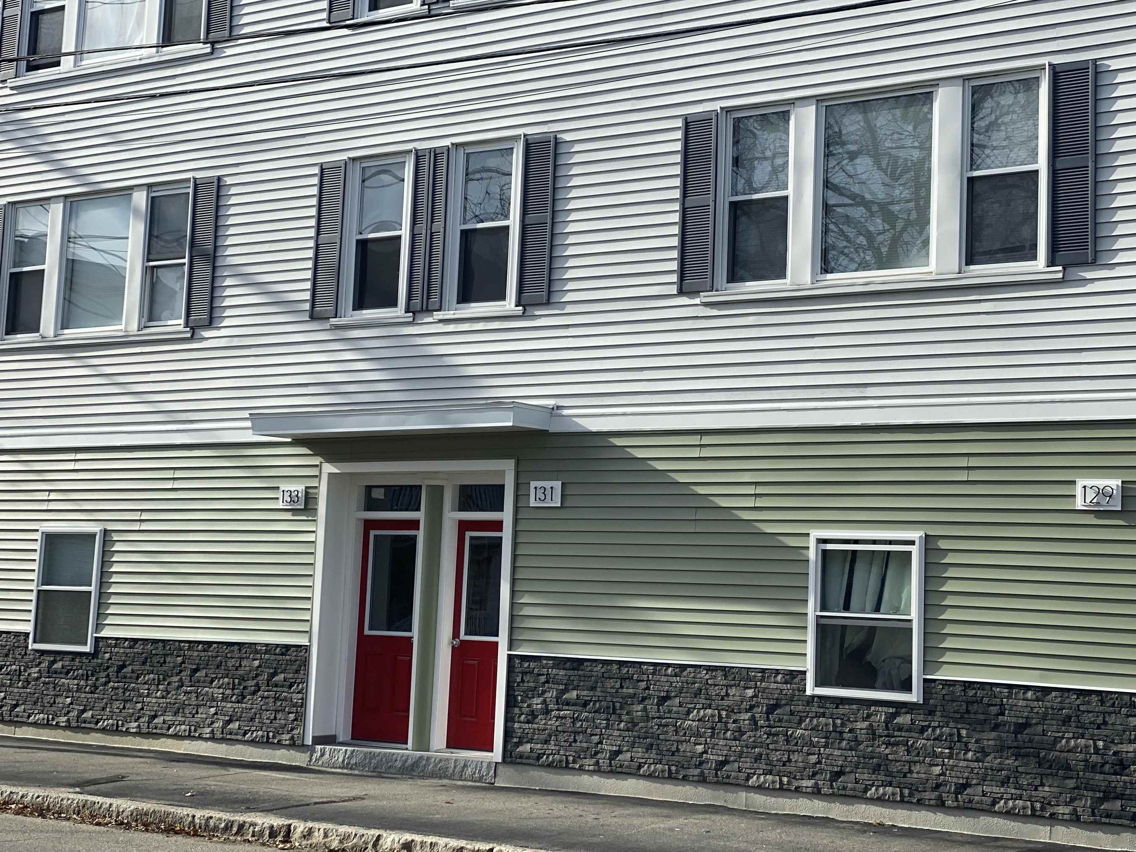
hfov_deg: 32.7
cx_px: 605
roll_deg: -2.8
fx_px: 1936
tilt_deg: +7.3
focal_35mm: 59
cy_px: 374
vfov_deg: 24.8
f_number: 2
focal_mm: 6
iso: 20
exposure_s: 1/1089
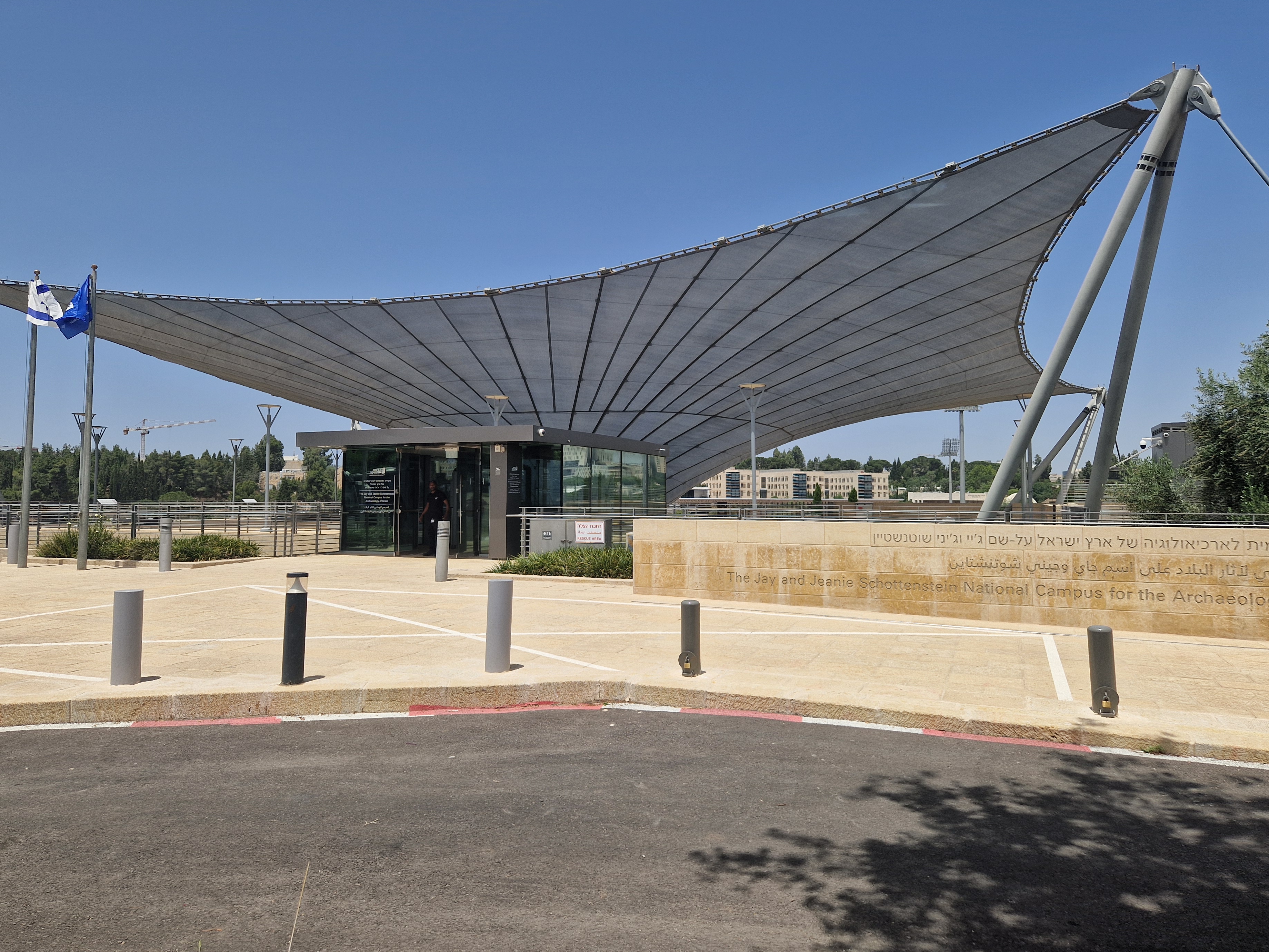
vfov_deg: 54.9
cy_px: 457
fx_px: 916
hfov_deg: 69.4
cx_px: 629
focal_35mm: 25
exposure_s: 1/2888
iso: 50
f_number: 1.8
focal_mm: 5.4
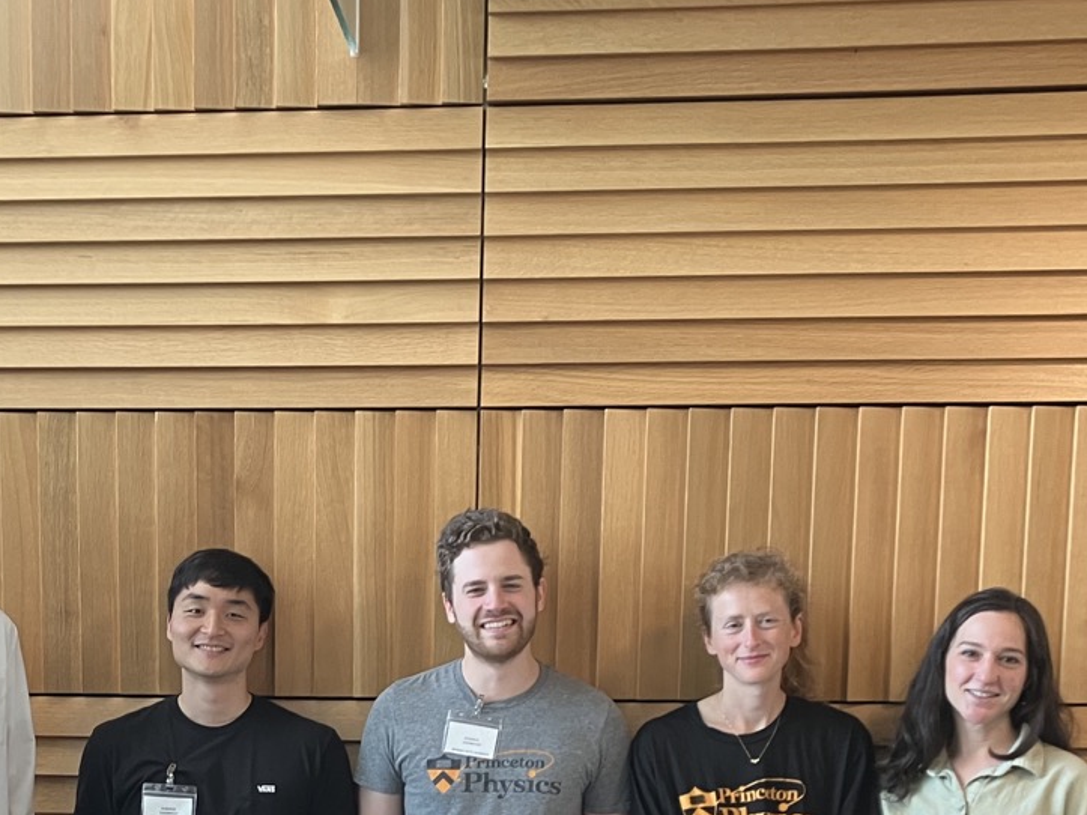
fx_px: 1947
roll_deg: +0.0
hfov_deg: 30.8
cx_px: 295
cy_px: 877
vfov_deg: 22.4
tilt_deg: -5.6
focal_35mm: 62
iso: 100
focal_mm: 3.99
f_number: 1.8
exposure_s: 1/60
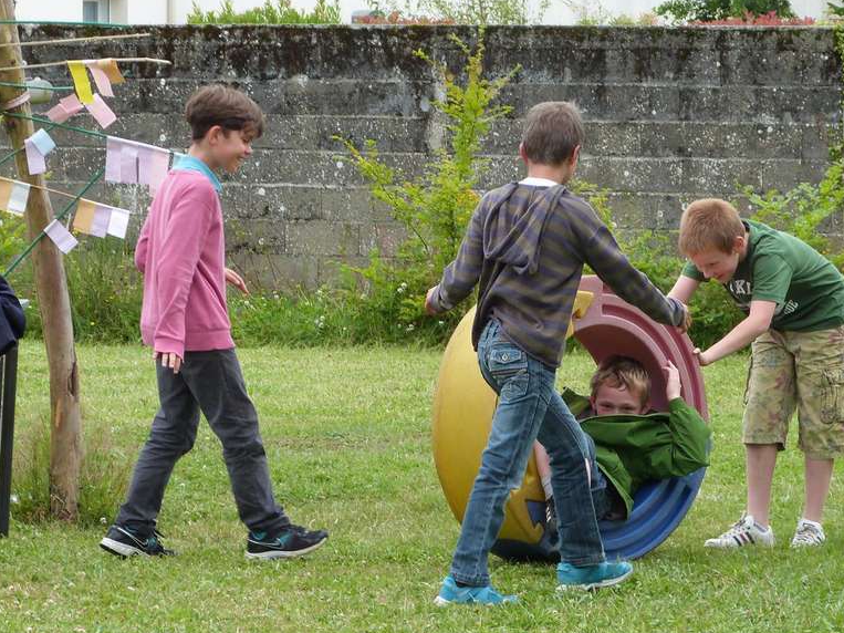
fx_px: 5168
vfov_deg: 7.0
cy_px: 308
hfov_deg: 9.3
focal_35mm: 212
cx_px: 439
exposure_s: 1/250
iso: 100
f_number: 4
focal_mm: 28.4
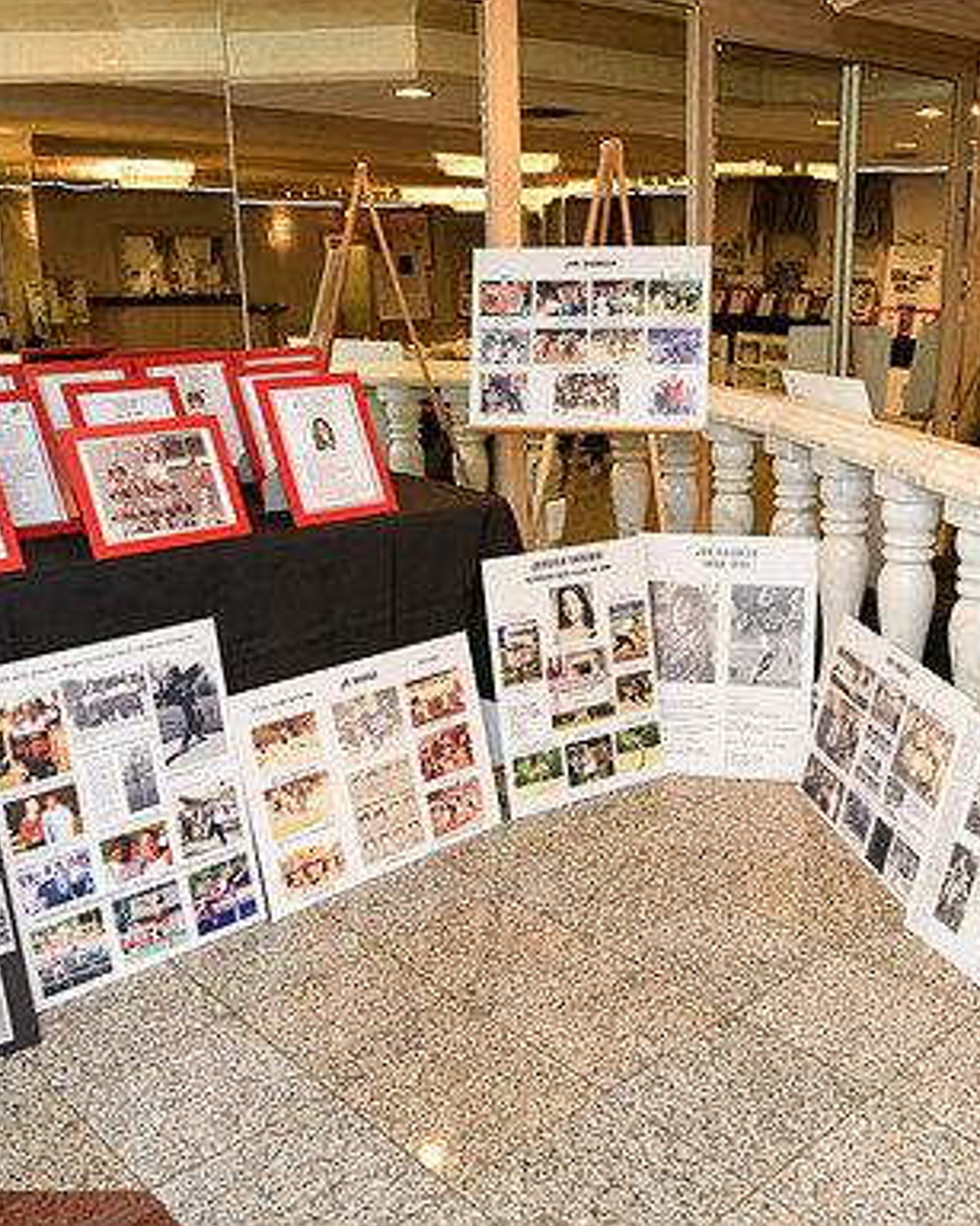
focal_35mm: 34
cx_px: 638
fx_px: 1233
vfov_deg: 52.9
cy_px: 615
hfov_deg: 42.9
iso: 1600
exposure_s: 1/125
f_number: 3.2
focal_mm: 24
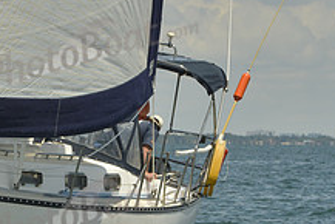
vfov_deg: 3.2
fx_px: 3985
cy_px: 152
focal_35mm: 428
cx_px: -97
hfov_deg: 4.8
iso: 280
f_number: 16
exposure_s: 1/500
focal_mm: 160
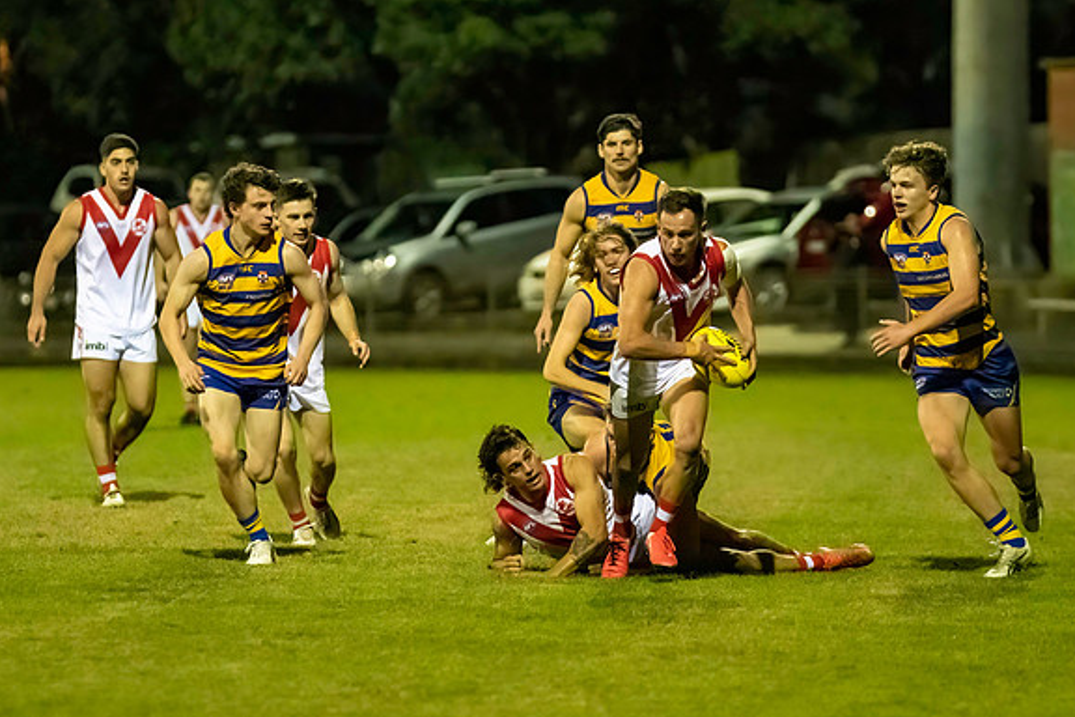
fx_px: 9167
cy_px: 352
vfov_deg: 4.5
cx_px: 615
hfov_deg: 6.7
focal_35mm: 307
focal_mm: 180
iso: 10000
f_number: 2.8
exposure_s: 1/1250
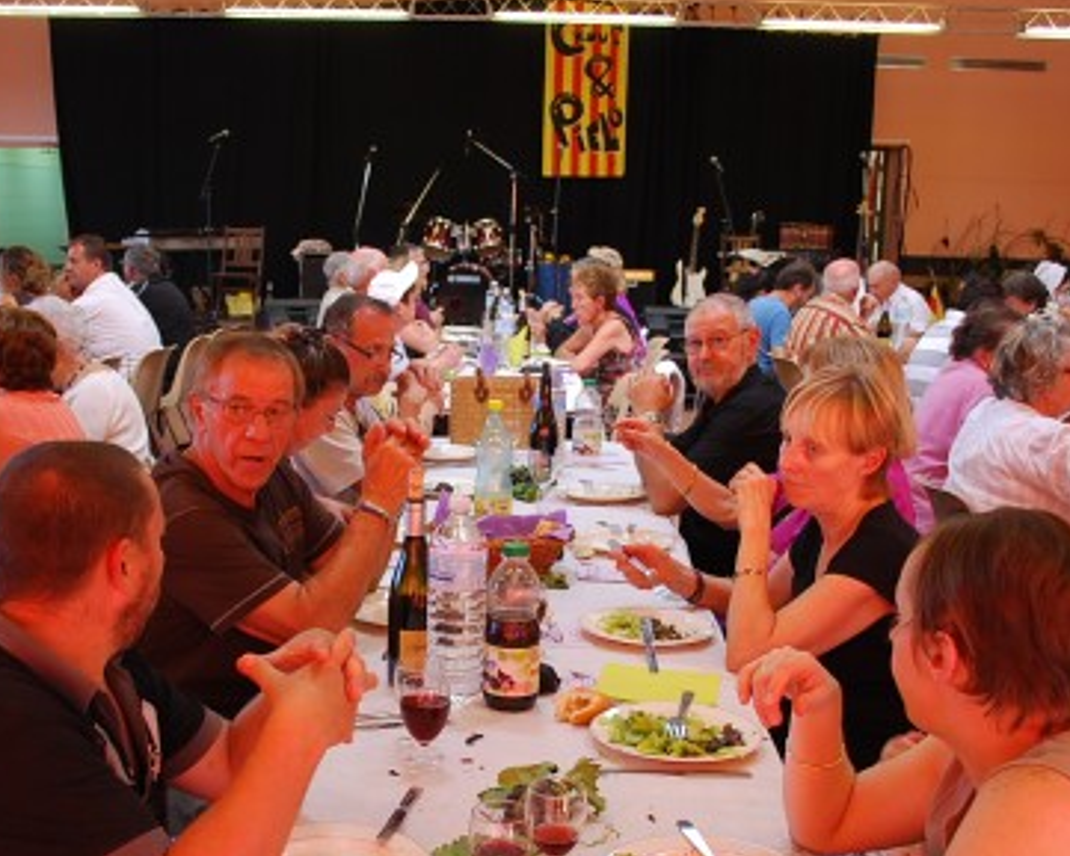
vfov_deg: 33.3
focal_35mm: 45
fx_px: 1425
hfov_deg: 41.0
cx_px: 436
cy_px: 545
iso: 200
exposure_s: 1/40
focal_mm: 18
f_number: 3.5
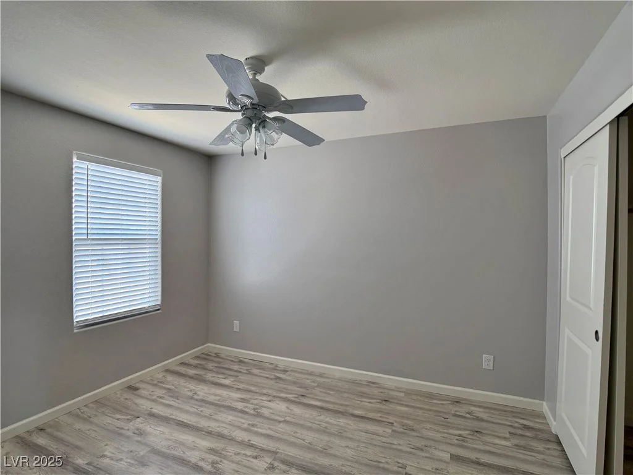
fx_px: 439
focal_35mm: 24
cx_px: 316
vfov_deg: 56.8
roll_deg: +0.1
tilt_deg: +0.5
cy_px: 238
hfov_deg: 71.6
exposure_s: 1/120
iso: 160
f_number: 1.78
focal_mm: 6.76
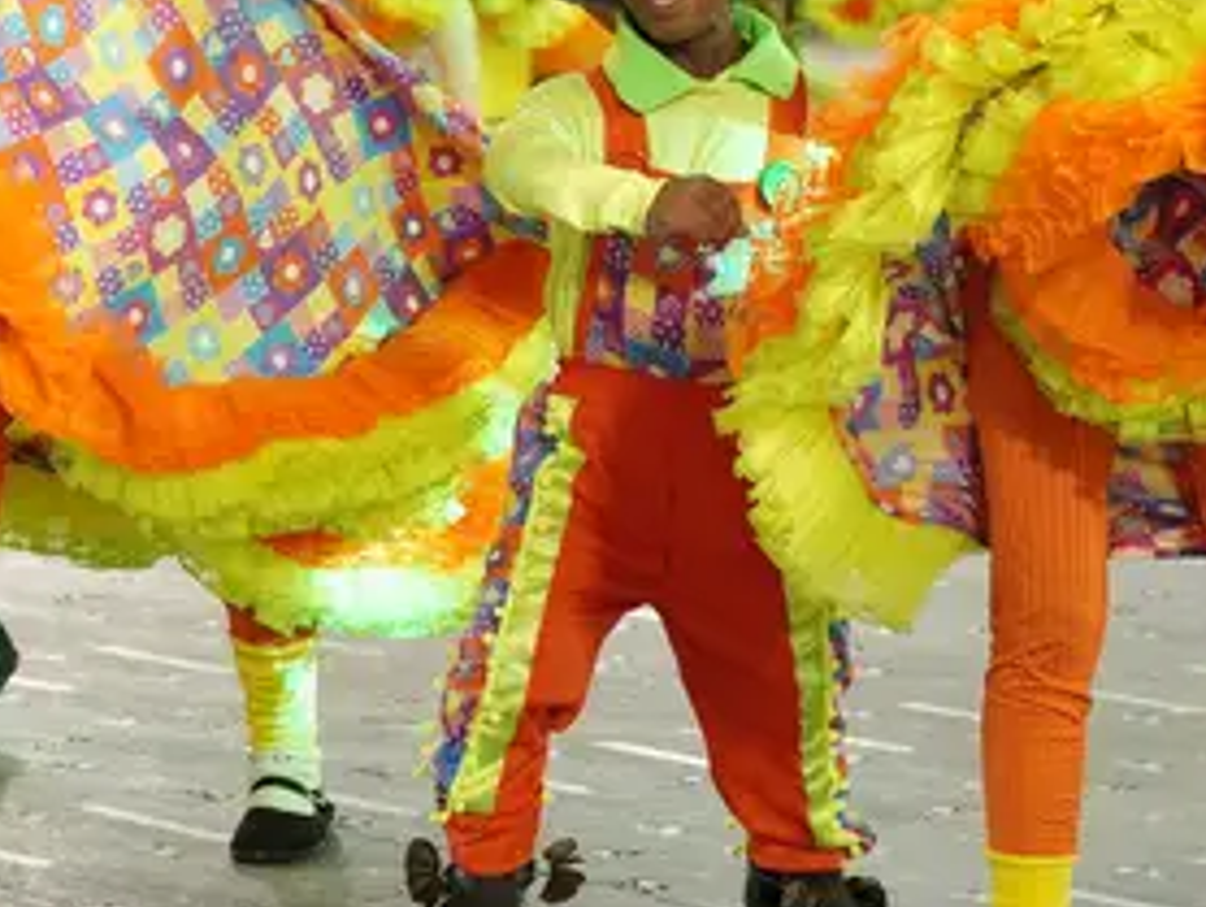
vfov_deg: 8.1
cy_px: 230
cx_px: 508
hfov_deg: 10.7
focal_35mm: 184
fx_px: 6416
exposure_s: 1/640
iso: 5000
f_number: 2.8
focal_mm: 41.8
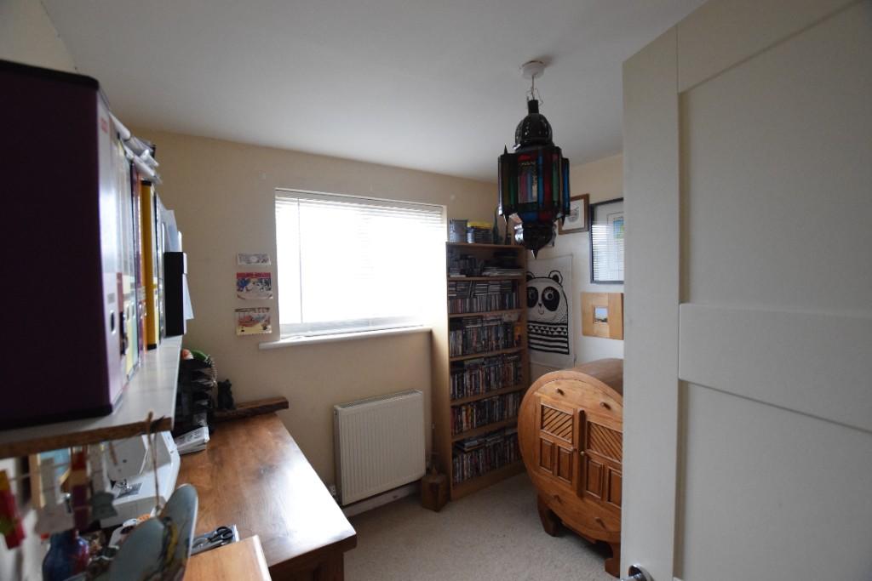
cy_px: 290
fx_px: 363
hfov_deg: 100.4
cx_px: 436
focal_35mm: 15
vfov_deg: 77.3
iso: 3200
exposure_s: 1/80
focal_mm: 10
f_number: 4.5
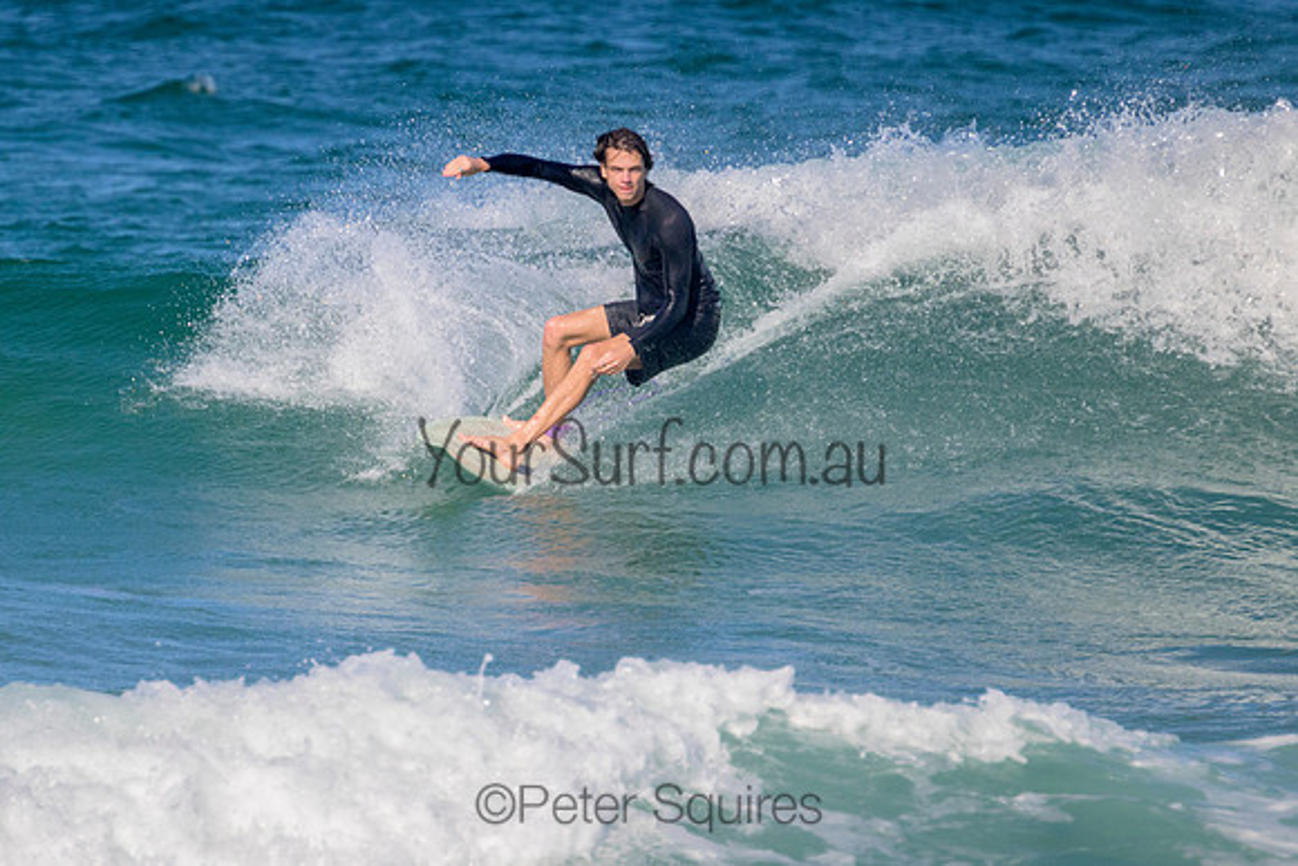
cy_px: 453
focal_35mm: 1095
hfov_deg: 1.9
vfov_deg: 1.3
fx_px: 39488
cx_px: 525
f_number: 11
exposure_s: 1/2000
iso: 1250
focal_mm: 800
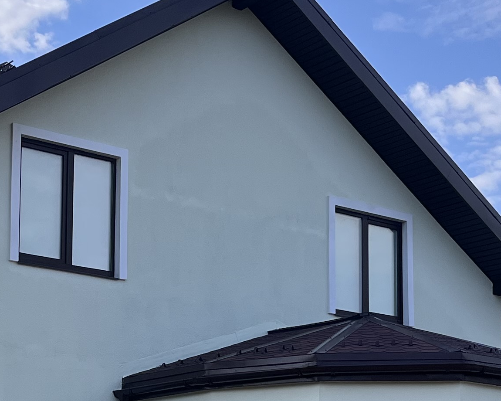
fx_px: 1320
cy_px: 385
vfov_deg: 16.9
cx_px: 87
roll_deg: -0.5
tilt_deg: +7.6
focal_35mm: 89
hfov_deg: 21.2
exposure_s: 1/3876
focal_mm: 5.1
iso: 50
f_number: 1.6
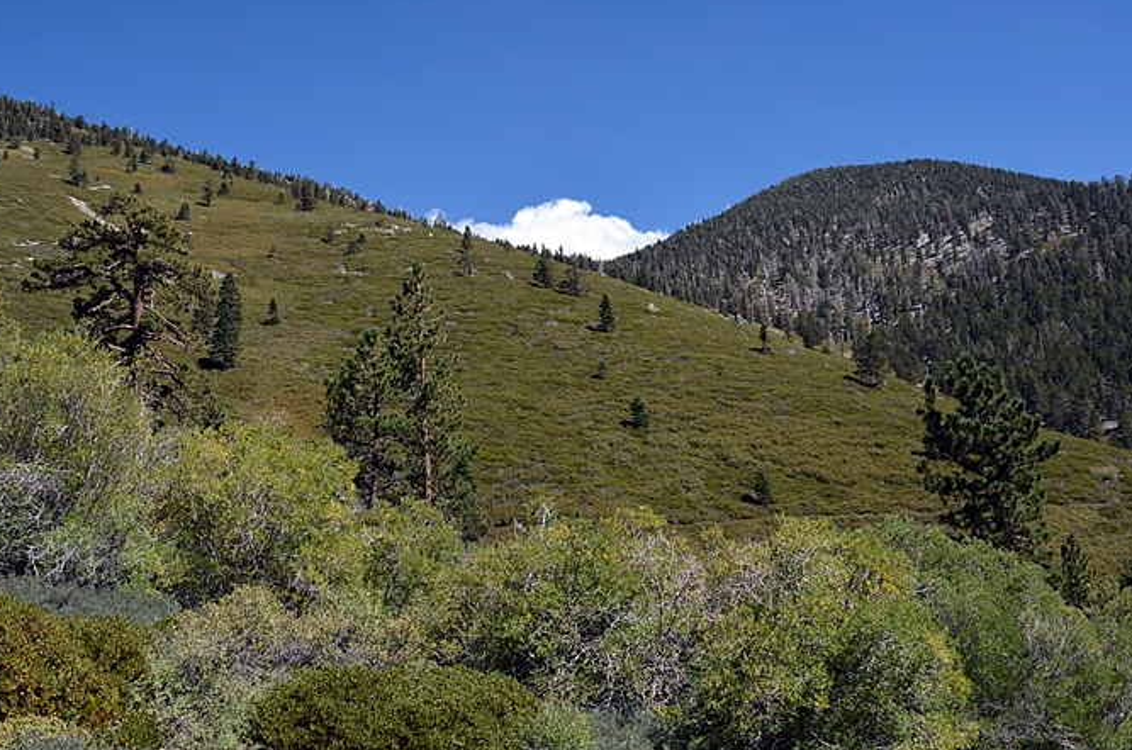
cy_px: 319
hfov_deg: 53.2
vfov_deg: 36.7
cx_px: 572
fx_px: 1130
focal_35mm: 36
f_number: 8
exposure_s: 1/250
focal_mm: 20
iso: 100
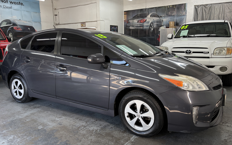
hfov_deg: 66.5
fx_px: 177
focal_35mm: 28
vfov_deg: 44.5
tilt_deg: -9.7
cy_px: 70
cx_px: 115
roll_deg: +1.0
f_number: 1.6
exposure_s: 1/120
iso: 100
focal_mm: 5.96
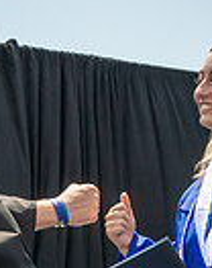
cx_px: 122
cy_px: 322
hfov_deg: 8.5
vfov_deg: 10.5
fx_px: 1434
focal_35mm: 182
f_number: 7.1
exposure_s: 1/800
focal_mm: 22
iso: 200
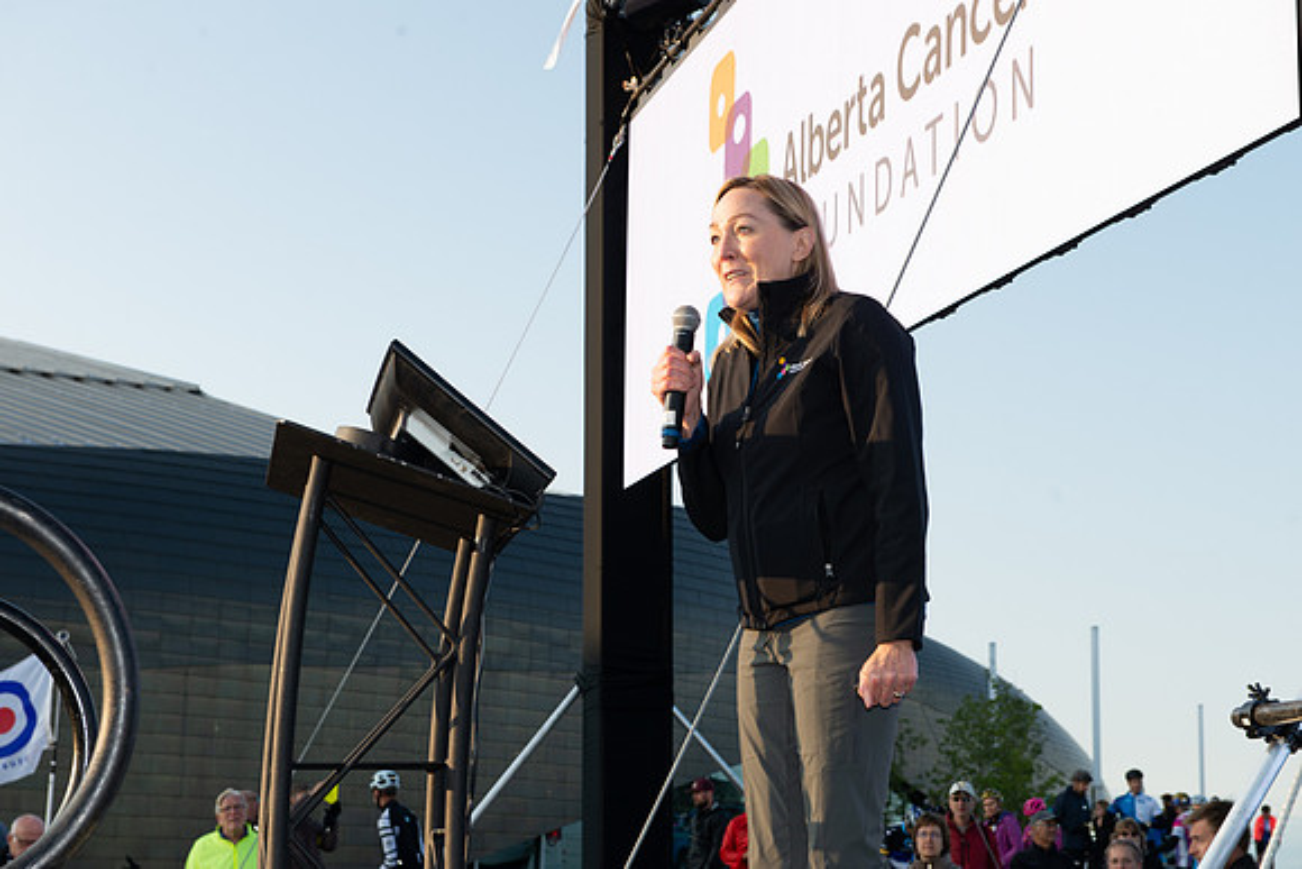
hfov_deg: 28.8
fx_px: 2532
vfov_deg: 19.5
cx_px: 651
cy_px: 434
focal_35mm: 70
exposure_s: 1/160
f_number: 9
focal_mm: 70
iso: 250
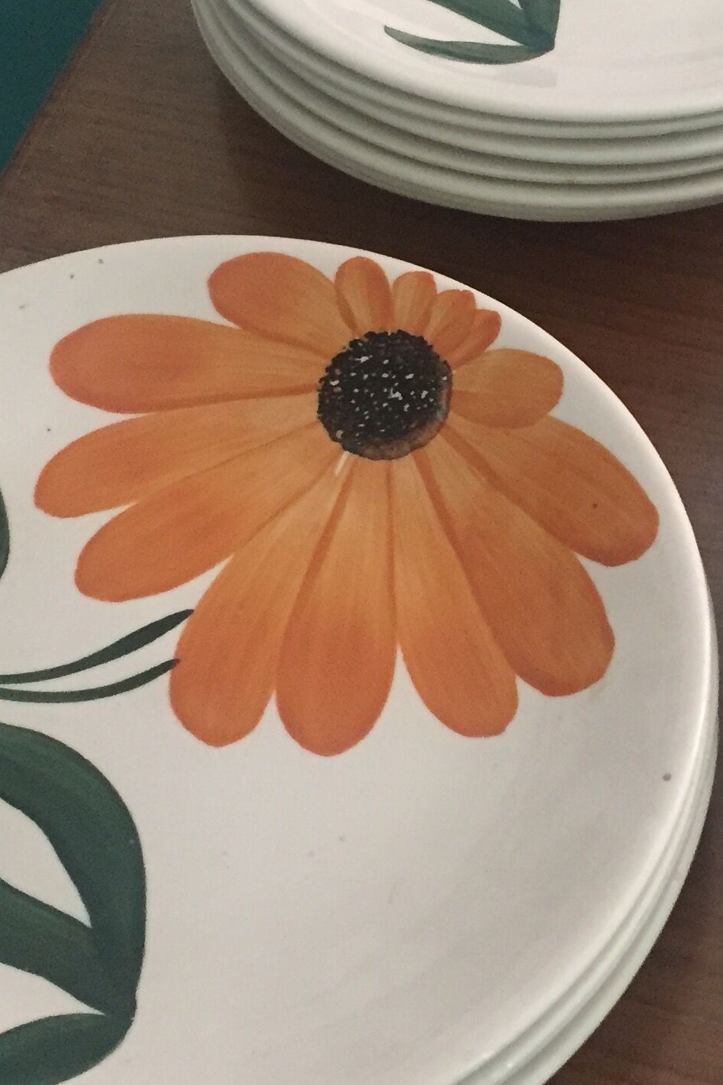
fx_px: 2079
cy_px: 404
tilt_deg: -54.6
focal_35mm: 69
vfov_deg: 29.1
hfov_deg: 19.4
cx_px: 647
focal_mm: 4.15
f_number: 2.2
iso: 250
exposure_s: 1/17
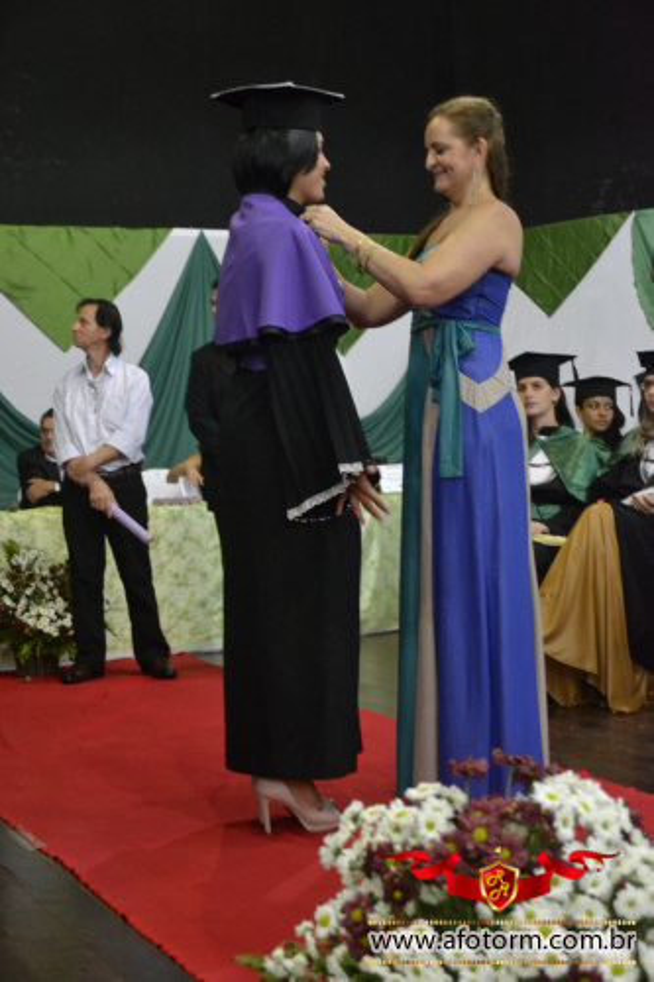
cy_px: 491
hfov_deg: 23.8
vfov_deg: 35.1
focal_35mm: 57
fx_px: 1554
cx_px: 327
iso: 3200
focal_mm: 38
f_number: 4.5
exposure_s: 1/25
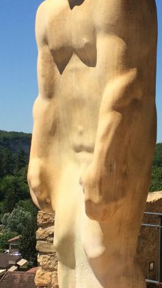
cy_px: 144
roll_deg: -3.0
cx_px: 133
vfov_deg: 23.7
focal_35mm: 90
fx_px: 687
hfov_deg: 13.4
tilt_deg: -0.7
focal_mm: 4.15
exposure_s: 1/2283
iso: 32
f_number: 2.2
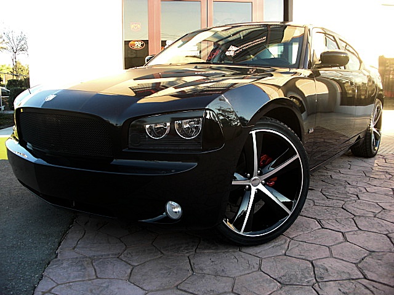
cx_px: 197
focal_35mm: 36
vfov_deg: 39.7
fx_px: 410
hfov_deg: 51.4
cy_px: 148
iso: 50
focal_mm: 6.3
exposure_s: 1/60
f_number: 2.8
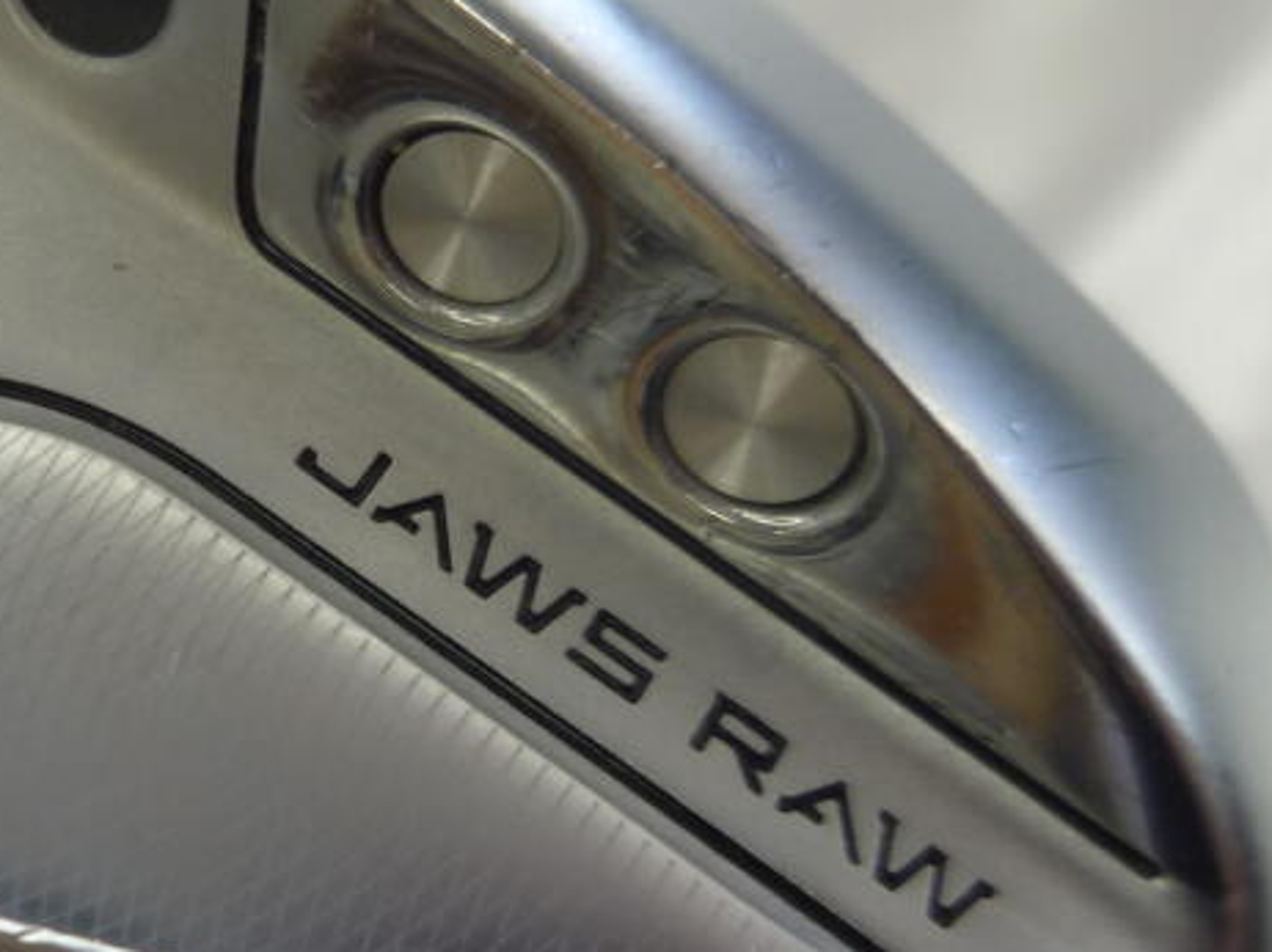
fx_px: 1910
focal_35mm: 52
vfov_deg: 28.0
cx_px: 157
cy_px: 410
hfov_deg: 35.0
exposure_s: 1/50
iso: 80
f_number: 2.8
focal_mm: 4.5
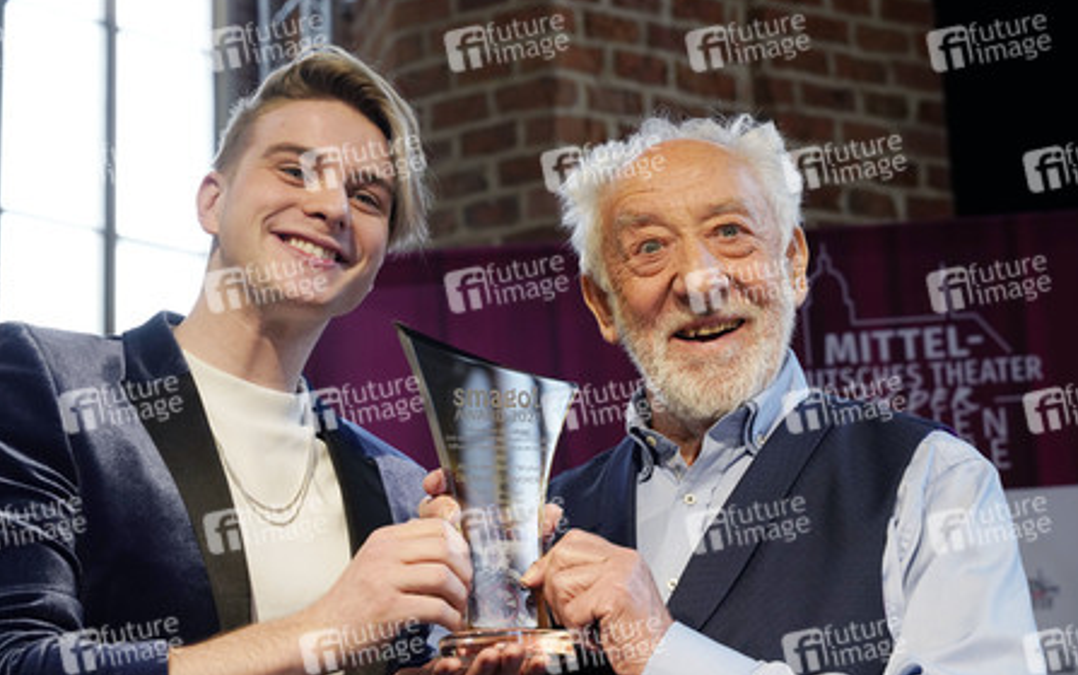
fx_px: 2264
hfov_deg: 26.8
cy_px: 345
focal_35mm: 77
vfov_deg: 17.0
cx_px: 539
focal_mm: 75
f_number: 6.3
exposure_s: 1/160
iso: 1250
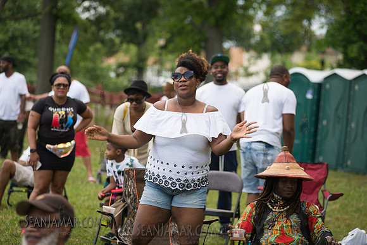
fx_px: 1275
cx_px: 184
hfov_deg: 16.4
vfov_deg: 11.0
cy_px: 122
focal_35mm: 125
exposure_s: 1/400
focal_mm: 125
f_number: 4
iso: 400
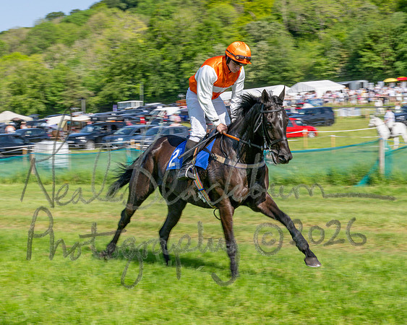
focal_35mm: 105
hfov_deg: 18.2
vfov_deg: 14.6
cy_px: 152
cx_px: 114
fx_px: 1266
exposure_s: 1/160
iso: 100
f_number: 16
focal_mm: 70
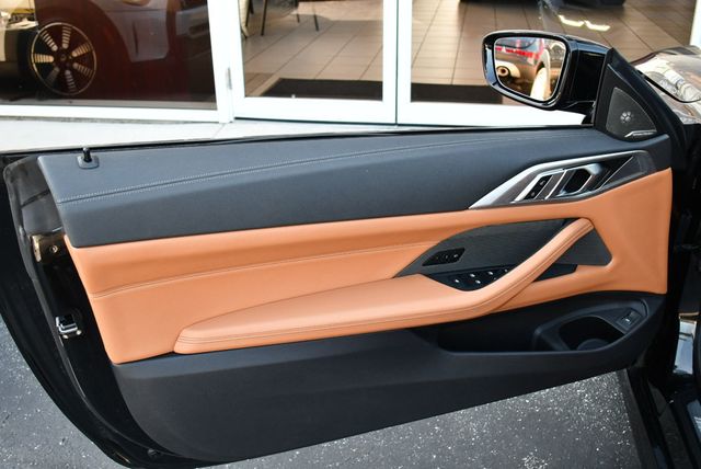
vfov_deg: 36.9
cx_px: 350
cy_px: 234
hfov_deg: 53.1
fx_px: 702
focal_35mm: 36
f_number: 3.5
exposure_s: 1/250
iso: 450
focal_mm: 18
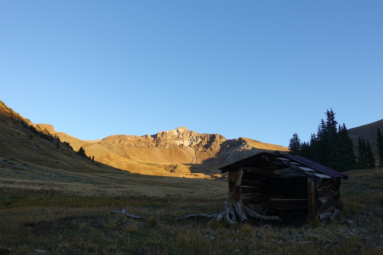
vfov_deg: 43.6
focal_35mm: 30
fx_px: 319
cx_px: 192
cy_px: 128
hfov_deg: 61.9
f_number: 5.6
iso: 125
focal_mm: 11
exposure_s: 1/80
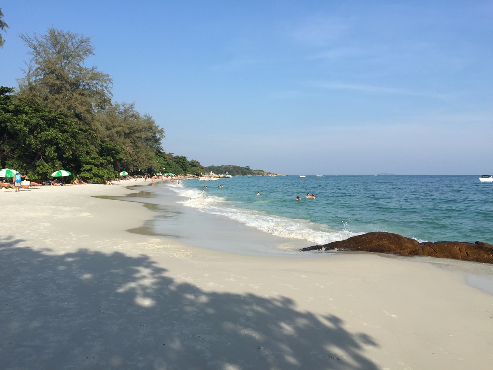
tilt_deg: -1.4
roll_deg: -0.3
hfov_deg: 61.7
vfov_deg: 48.2
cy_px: 185
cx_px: 246
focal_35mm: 29
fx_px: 413
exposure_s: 1/1799
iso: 32
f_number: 2.2
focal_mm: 4.15
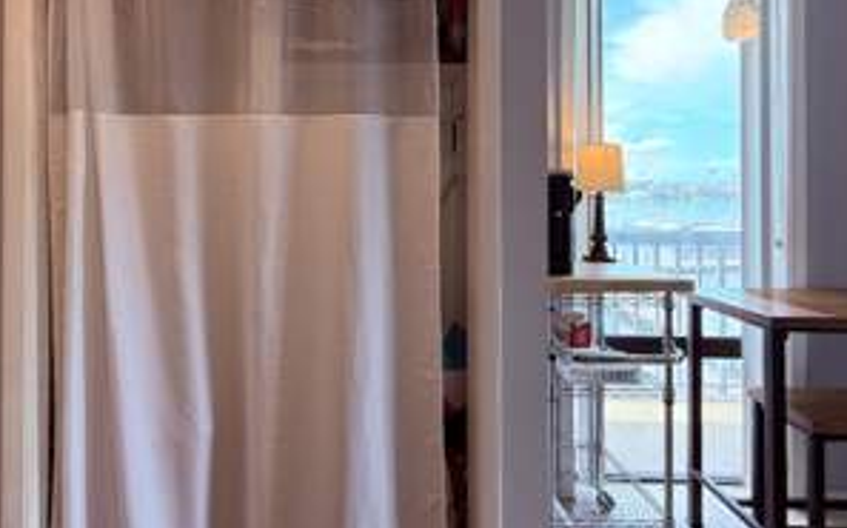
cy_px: 184
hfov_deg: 74.6
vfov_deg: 50.2
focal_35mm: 24
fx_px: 553
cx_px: 379
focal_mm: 2.22
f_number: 2.2
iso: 64
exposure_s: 1/125
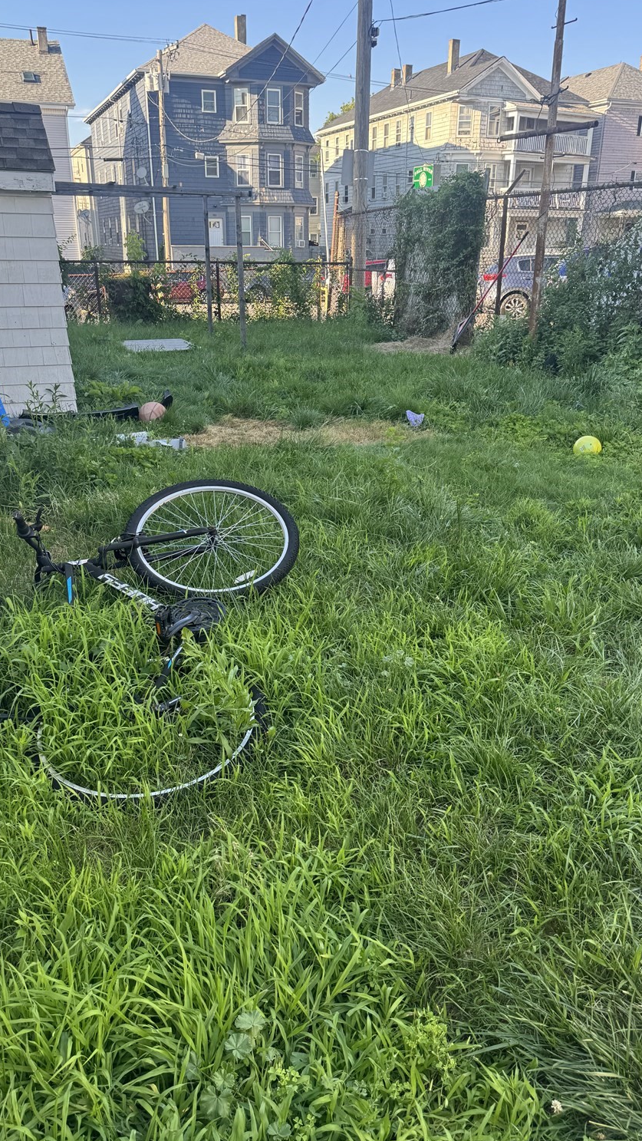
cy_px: 578
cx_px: 314
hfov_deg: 42.9
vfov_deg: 69.8
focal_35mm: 27
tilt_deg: -21.9
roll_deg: -0.5
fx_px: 817
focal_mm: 6.76
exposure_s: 1/331
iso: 80
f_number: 1.78
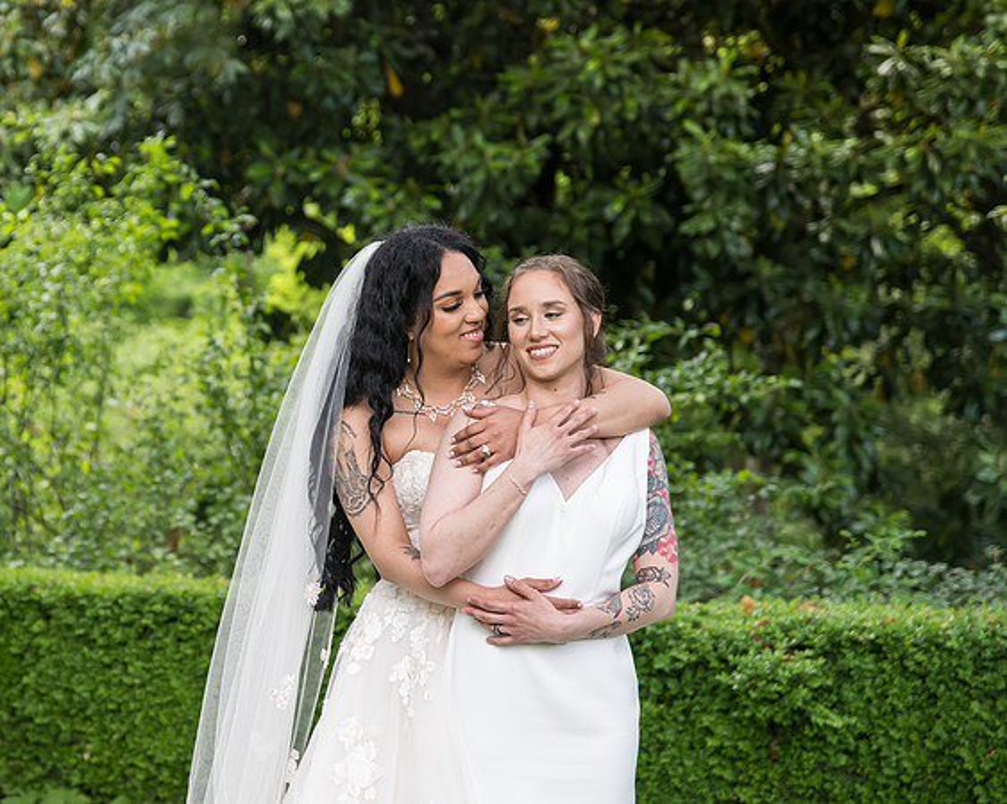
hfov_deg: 16.8
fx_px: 3383
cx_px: 238
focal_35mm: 114
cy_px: 347
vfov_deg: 13.6
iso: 640
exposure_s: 1/320
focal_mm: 70
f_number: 3.2
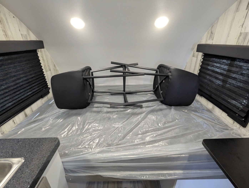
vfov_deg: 78.2
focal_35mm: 16
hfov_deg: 94.4
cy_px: 94
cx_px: 124
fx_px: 115
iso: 350
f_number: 2.2
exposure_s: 1/98.5
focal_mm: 2.35
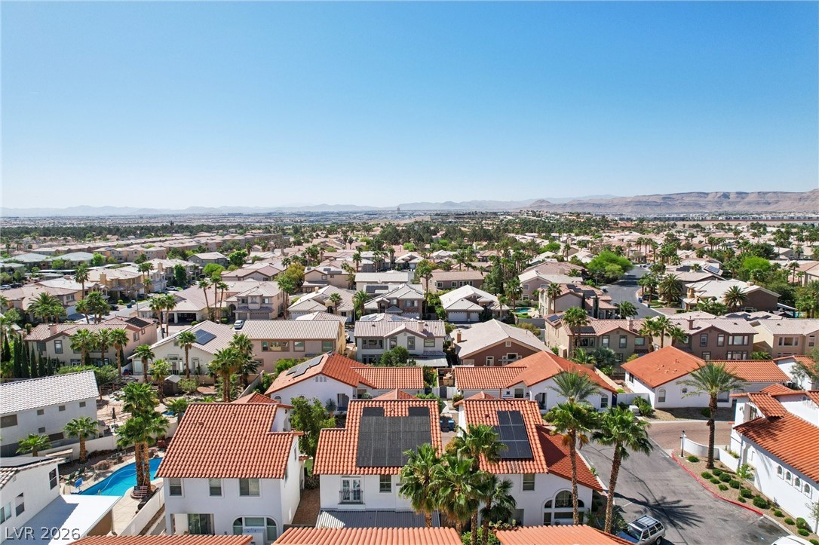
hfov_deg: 78.6
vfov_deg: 57.2
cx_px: 410
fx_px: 500
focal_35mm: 22
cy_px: 272
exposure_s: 1/2000
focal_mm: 8.4
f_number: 2.8
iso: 120
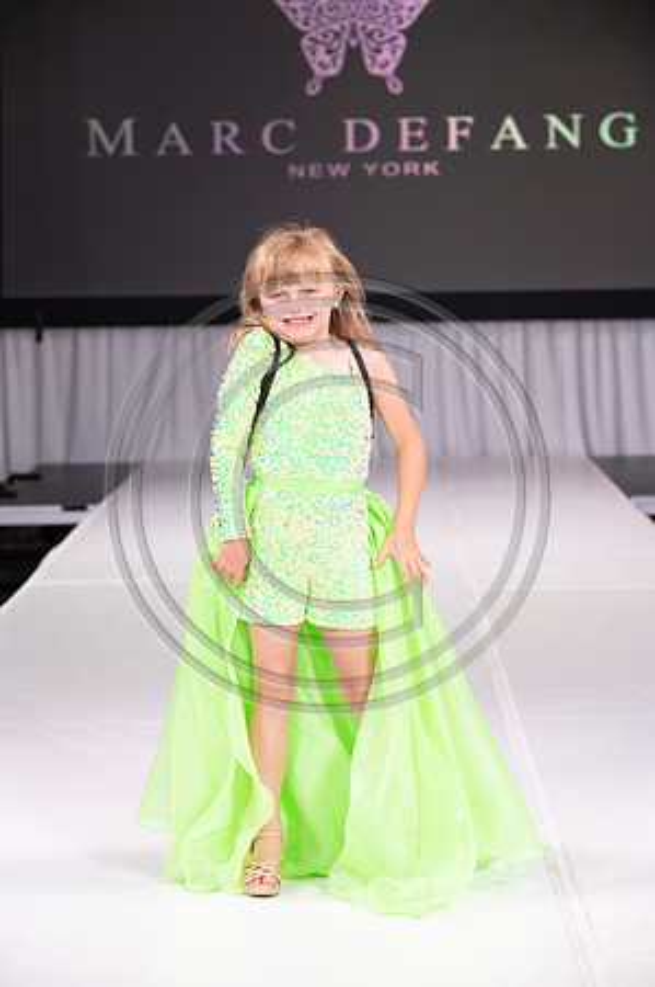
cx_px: 328
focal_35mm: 102
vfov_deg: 20.0
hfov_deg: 13.4
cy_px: 494
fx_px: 2790
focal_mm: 102
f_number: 5.6
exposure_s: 1/400
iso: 2000
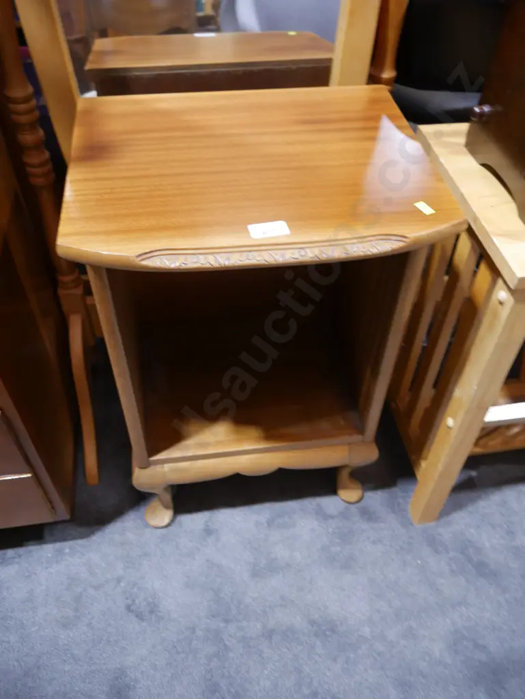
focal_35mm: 28
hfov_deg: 49.8
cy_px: 350
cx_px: 262
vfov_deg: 63.4
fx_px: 566
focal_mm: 14
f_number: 3.5
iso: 640
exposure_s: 1/60
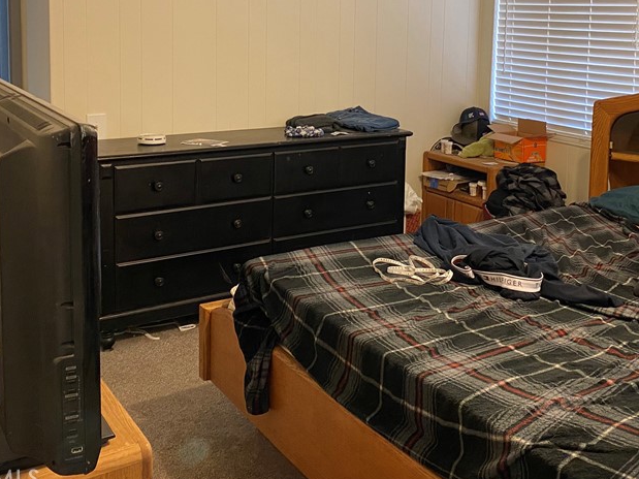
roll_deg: -1.4
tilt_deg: -5.6
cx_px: 392
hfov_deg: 43.6
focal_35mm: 43
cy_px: 97
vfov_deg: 32.7
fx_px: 794
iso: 200
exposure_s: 1/60
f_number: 1.8
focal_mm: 4.25
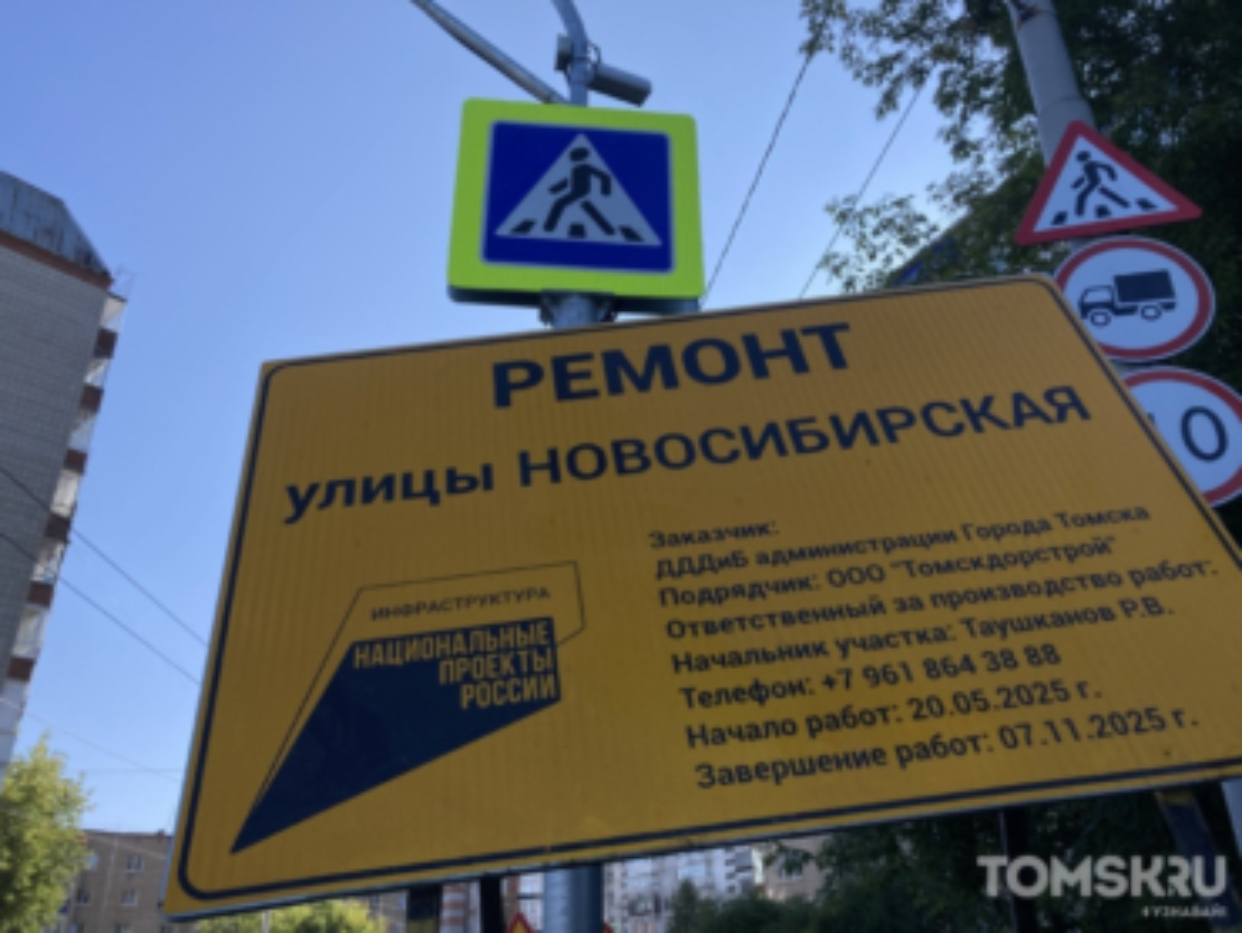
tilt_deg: +28.7
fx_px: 1005
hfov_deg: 63.4
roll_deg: +0.2
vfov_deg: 49.8
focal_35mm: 28
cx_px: 621
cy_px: 466
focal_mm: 3.99
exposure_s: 1/1548
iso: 20
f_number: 1.8
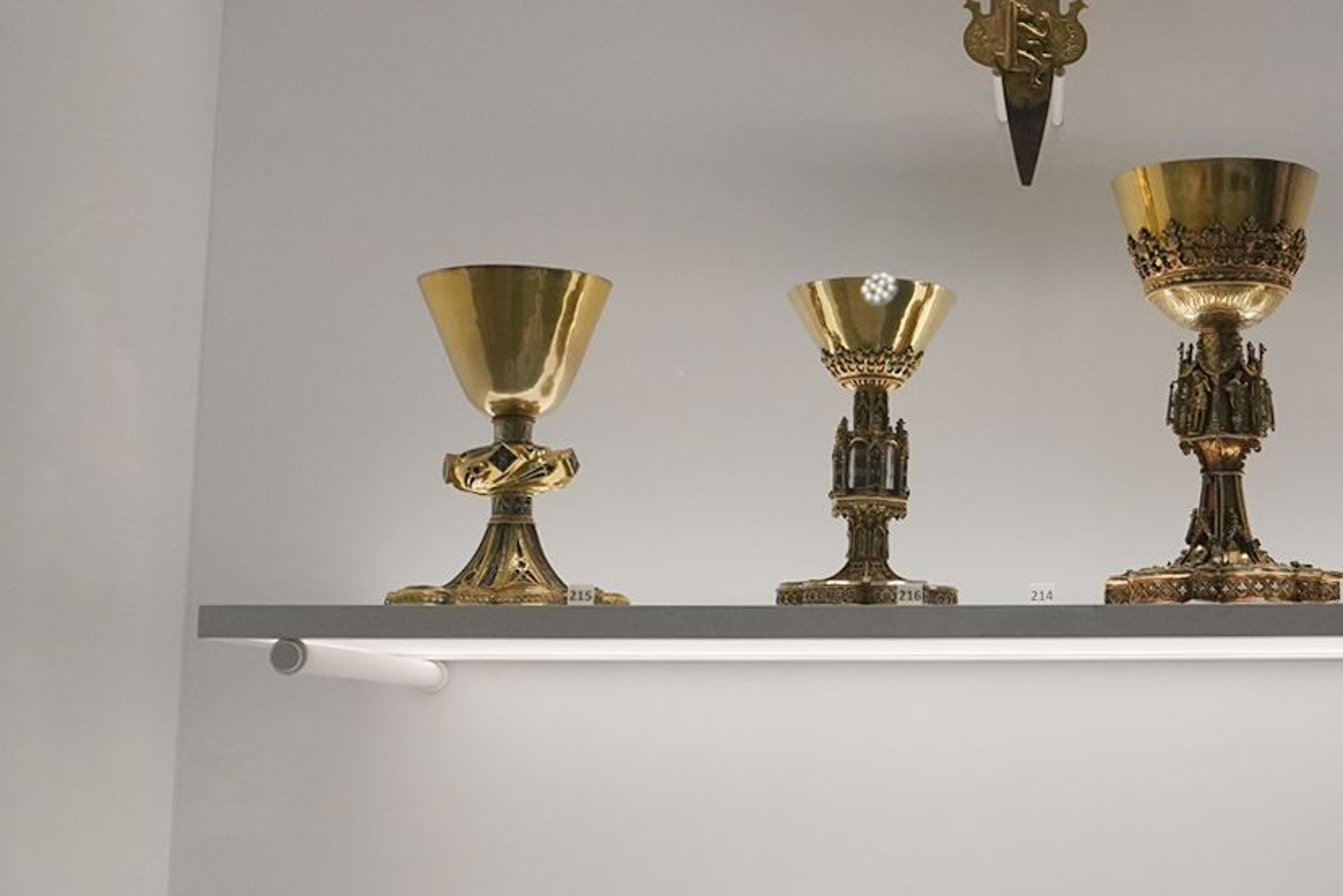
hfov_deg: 33.1
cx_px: 1145
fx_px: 2164
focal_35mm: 58
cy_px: 416
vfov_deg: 23.4
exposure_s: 1/80
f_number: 7.1
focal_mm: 24
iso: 3200
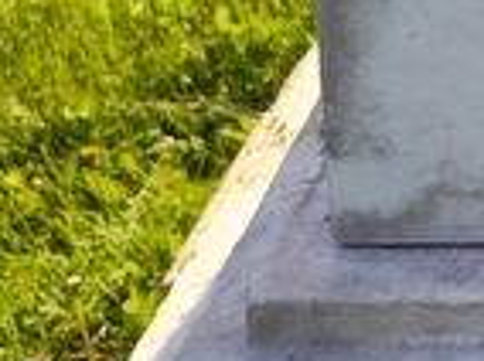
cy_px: -371
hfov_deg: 13.0
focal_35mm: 130
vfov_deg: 10.4
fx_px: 1815
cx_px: 1002
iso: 100
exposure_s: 1/1139
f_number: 1.8
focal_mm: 5.56
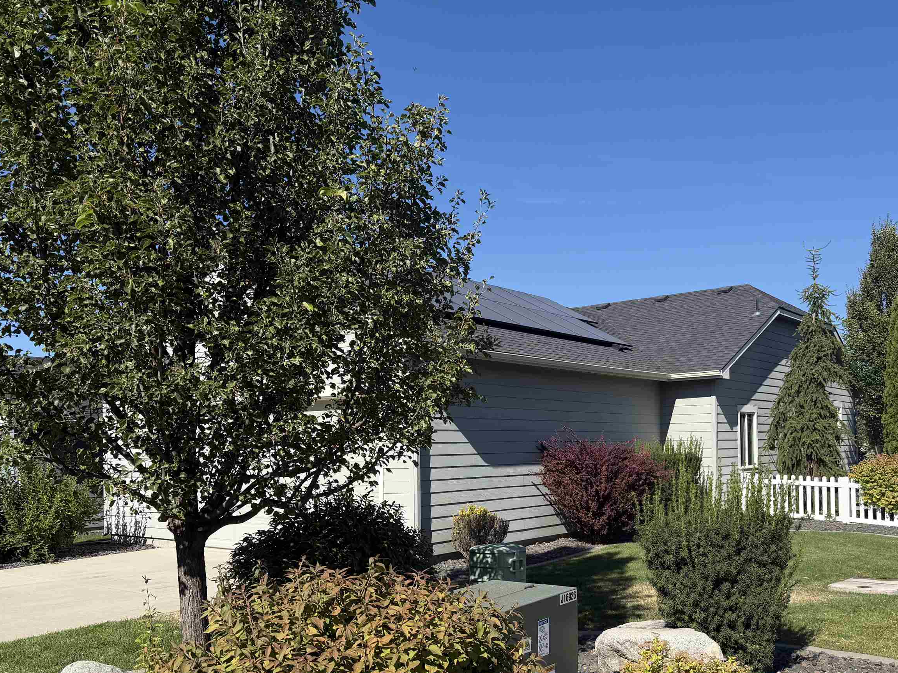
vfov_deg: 43.6
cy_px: 441
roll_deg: +1.4
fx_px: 830
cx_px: 557
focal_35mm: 32
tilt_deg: +0.0
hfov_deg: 56.2
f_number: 1.78
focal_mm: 6.76
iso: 80
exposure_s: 1/4673
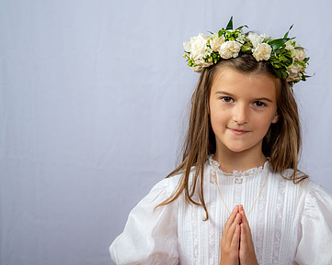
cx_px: 231
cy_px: 175
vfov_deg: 15.7
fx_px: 963
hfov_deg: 19.5
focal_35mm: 98
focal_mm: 65
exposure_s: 1/200
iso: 250
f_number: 6.3
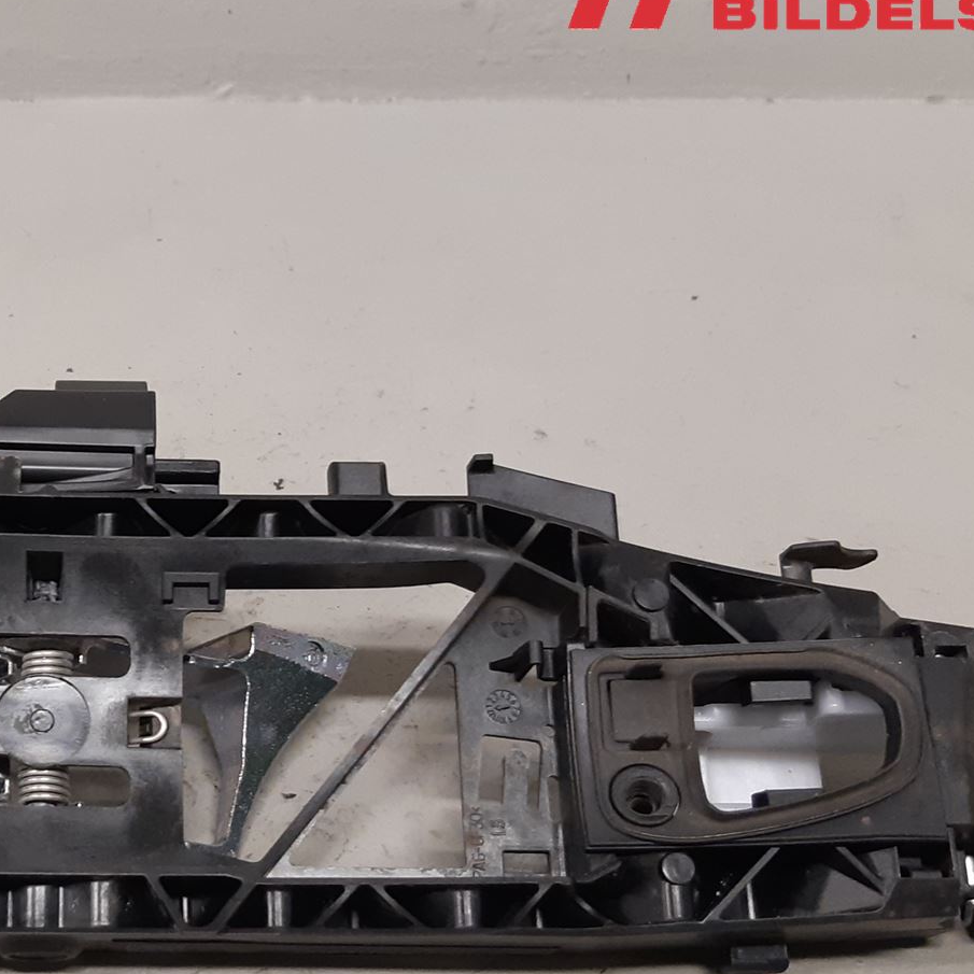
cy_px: 674
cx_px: 127
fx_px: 1655
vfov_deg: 32.4
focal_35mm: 52
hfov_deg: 31.5
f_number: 1.7
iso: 200
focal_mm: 3.93
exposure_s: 1/50
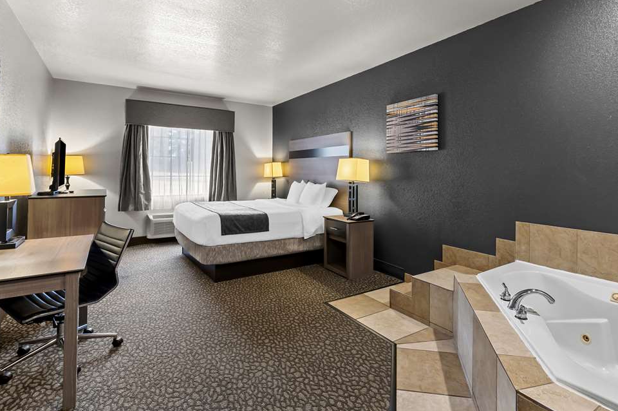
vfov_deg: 73.6
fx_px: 274
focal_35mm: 16
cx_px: 303
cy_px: 214
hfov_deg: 96.8
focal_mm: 15
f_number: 8
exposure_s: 1/1.25
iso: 400
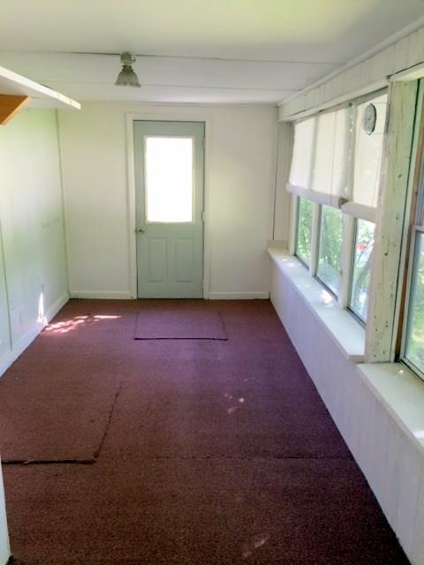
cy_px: 282
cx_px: 212
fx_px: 474
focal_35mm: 29
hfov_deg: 48.2
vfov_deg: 61.7
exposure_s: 1/30
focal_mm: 4.15
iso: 50
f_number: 2.2
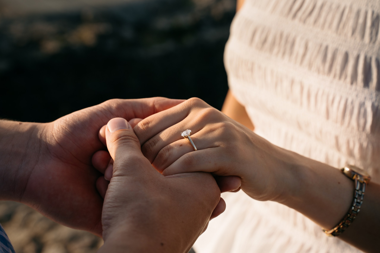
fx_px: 633
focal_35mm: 60
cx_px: 190
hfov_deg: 33.4
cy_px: 126
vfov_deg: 22.6
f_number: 6.3
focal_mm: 60
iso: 80
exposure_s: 1/320
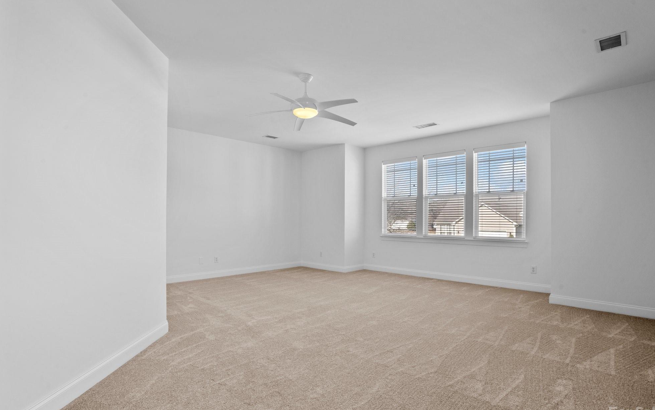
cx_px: 326
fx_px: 321
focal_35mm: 18
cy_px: 218
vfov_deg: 64.9
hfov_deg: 91.1
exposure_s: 1/15
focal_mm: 17
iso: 100
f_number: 10
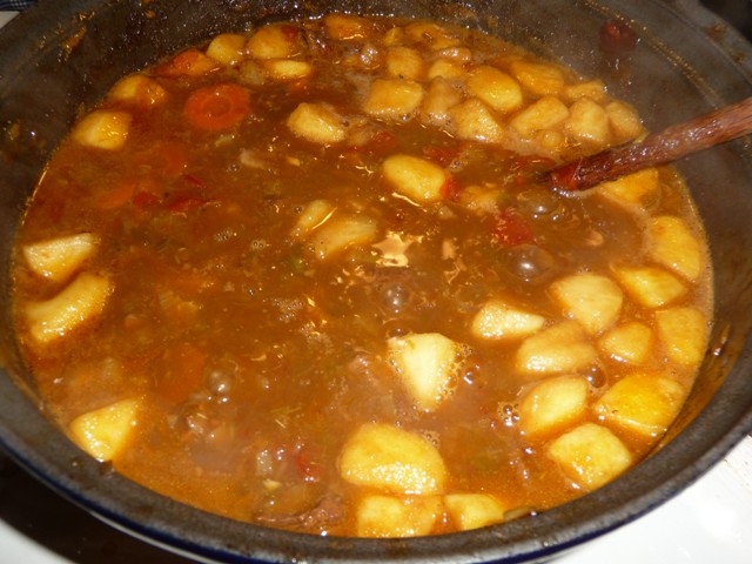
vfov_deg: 39.7
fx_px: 782
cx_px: 376
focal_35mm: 36
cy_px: 282
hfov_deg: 51.4
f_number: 3.7
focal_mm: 6
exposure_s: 1/30
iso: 100
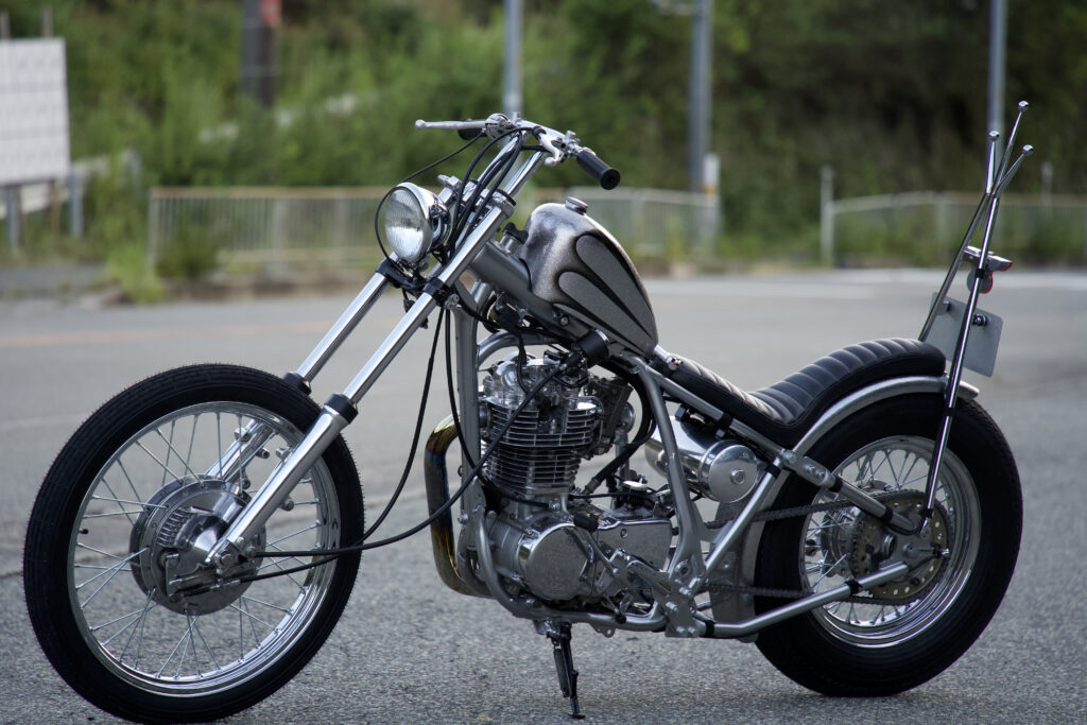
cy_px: 362
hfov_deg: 10.3
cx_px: 544
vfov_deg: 6.9
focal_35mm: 200
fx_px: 6039
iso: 1000
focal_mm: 200
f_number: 5.6
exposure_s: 1/250
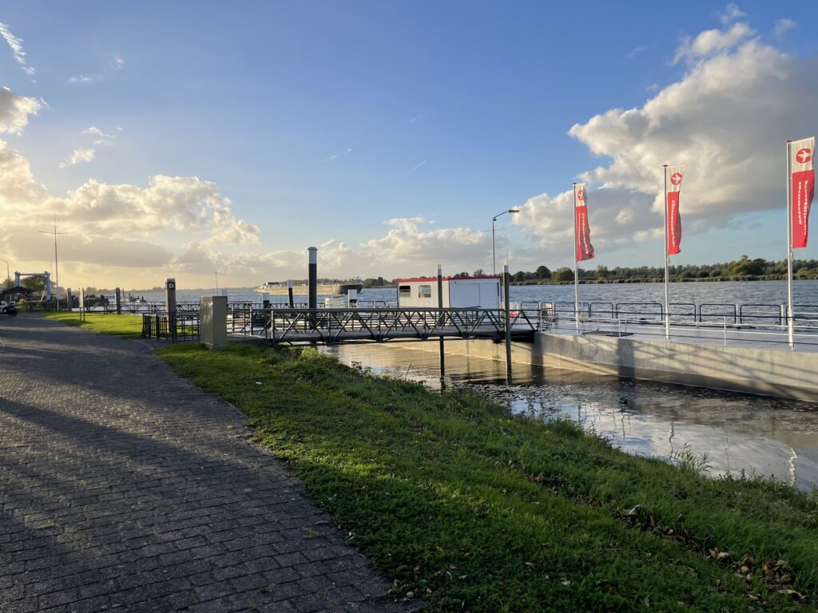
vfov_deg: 53.1
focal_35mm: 26
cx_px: 409
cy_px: 306
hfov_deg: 67.3
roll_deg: +1.7
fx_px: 614
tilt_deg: -2.3
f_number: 1.6
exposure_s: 1/2618
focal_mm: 4.2
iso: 32
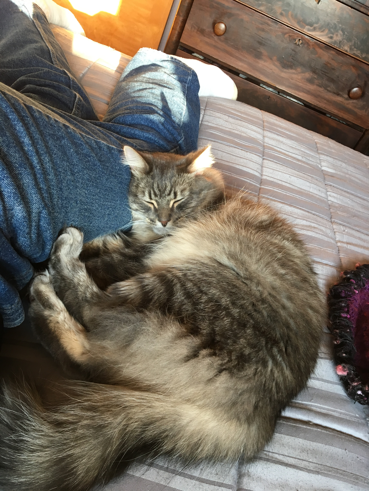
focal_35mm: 29
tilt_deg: -37.5
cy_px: 246
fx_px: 412
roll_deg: -25.5
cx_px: 184
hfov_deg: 48.2
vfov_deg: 61.7
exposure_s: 1/30
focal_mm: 4.15
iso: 80
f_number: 2.2
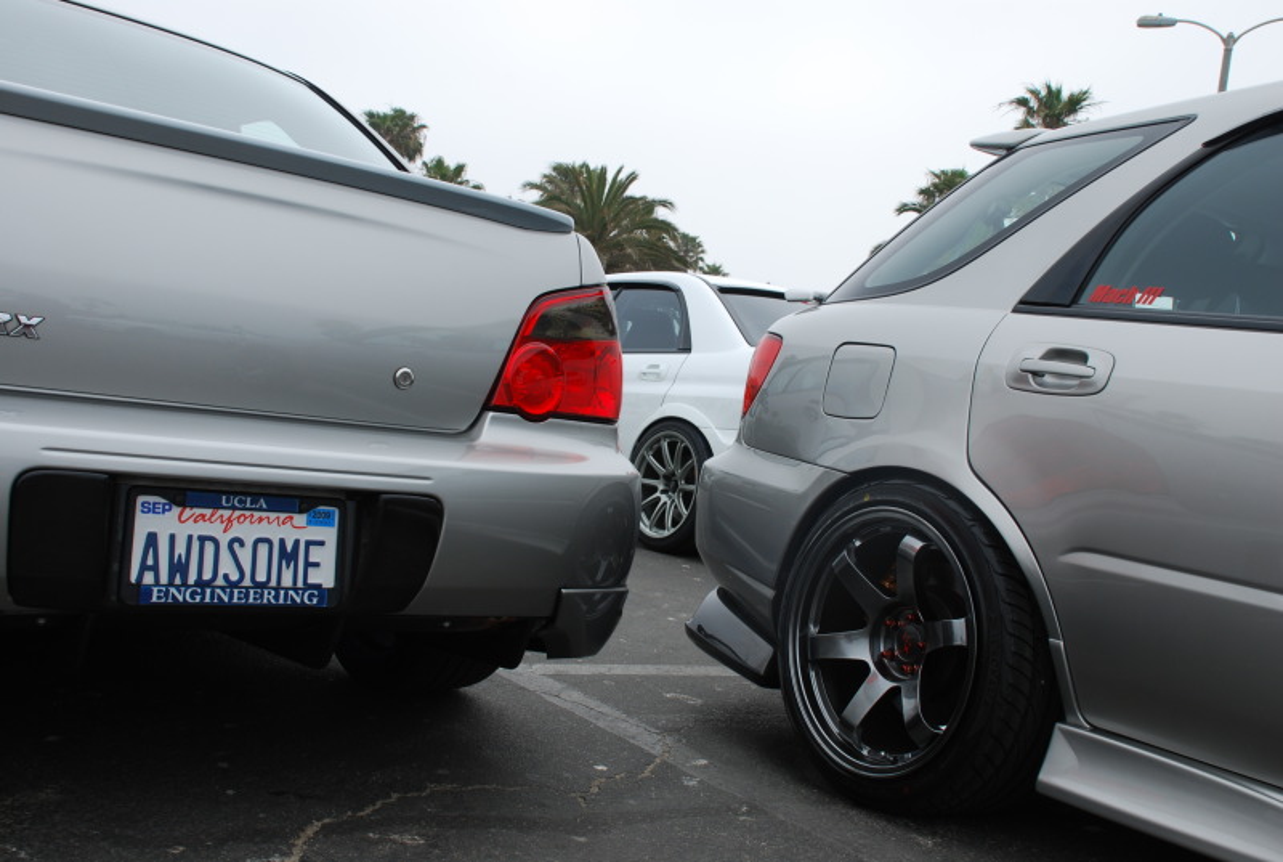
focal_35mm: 39
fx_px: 1393
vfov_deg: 34.4
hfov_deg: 49.5
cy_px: 431
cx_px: 642
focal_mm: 26
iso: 125
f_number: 9
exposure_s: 1/160
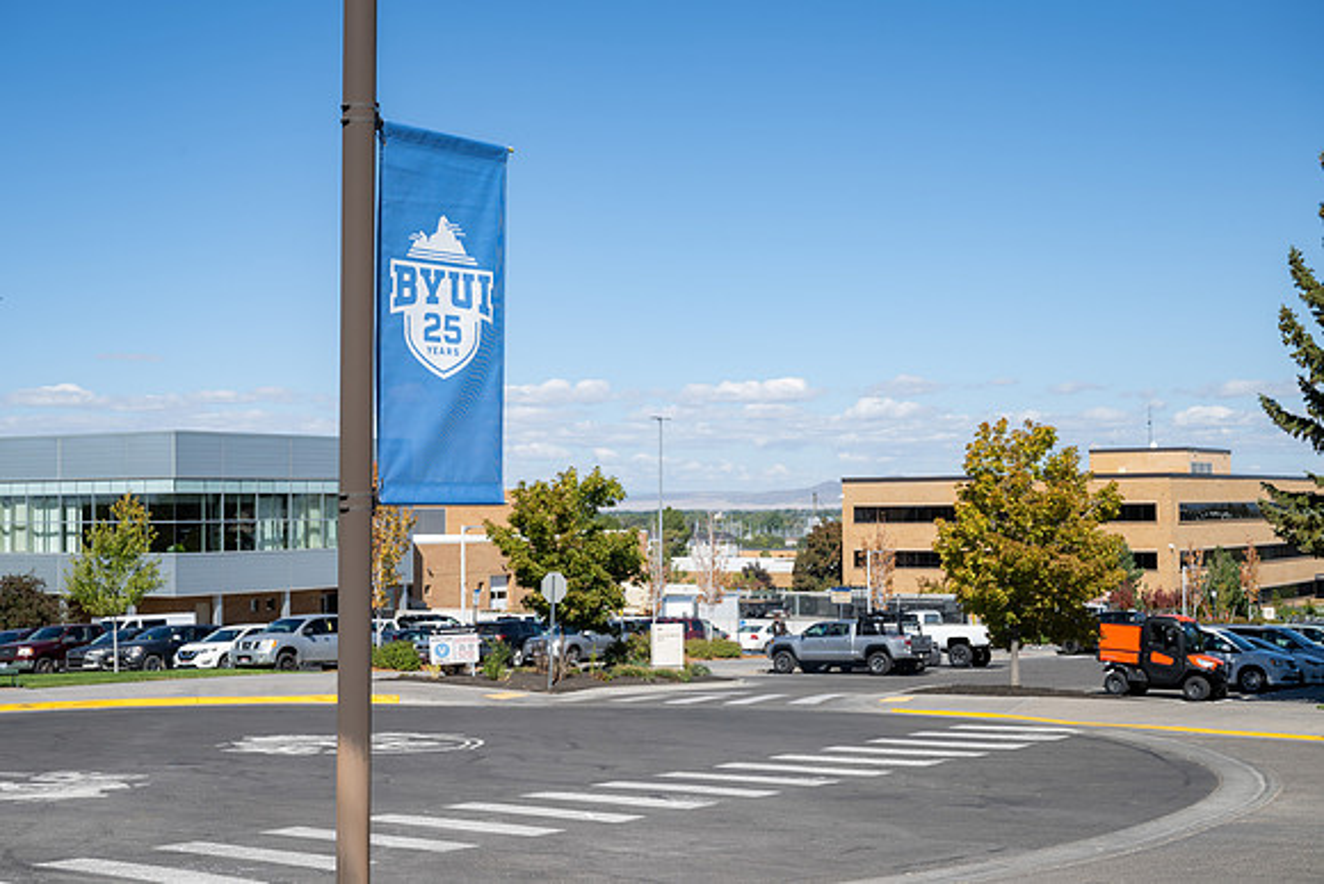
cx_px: 662
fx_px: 1913
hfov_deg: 38.2
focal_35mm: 52
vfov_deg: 26.0
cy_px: 442
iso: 100
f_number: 8
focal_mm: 52
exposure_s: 1/250
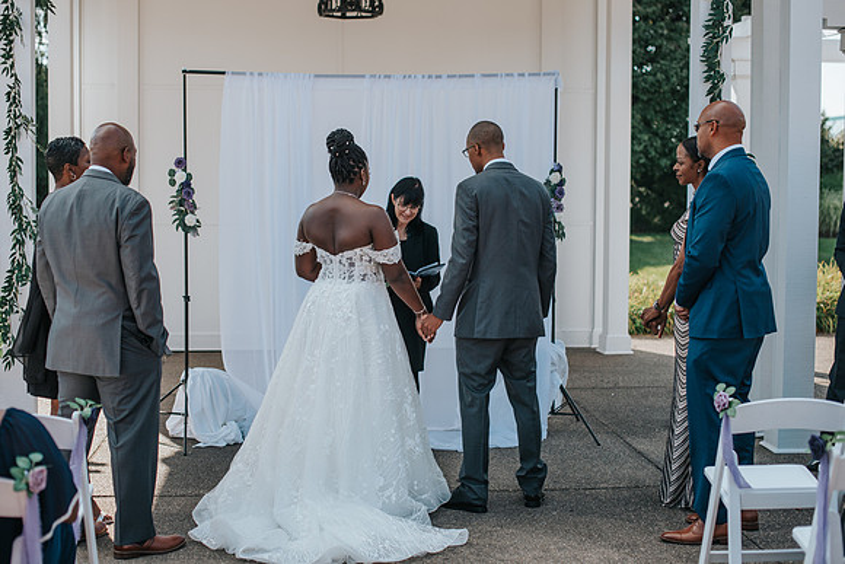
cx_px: 408
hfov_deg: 36.5
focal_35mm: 55
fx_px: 1283
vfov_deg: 24.8
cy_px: 265
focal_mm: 50
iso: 200
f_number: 2.5
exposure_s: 1/2500
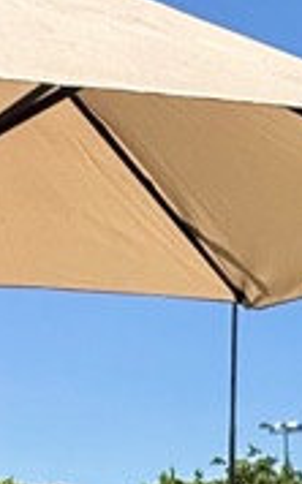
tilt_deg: -9.4
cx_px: 590
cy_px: 895
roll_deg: -1.8
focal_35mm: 117
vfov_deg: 15.2
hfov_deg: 10.4
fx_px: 1543
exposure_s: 1/2165
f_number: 2.2
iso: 50
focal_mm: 2.22
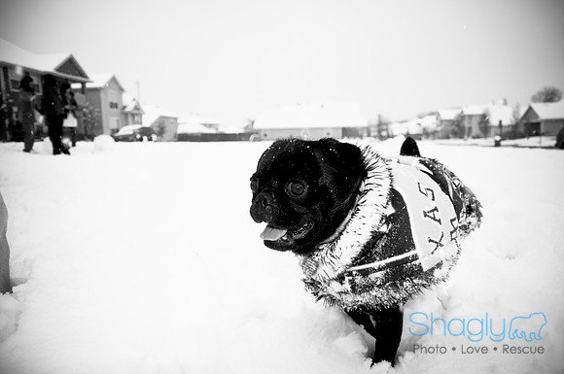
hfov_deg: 70.5
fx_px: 399
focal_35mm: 26
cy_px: 187
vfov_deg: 50.3
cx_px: 282
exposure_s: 1/250
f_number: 3.2
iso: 200
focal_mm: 17
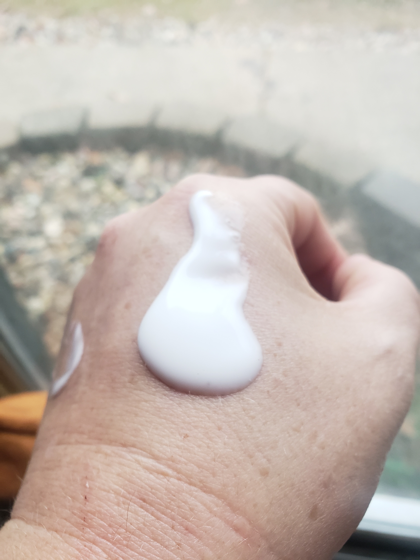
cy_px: 280
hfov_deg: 53.1
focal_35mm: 26
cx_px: 210
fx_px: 421
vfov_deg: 67.3
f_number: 2.4
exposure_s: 1/60
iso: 250
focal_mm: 4.3
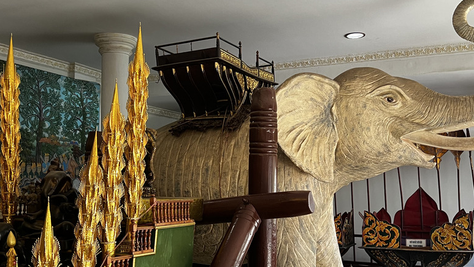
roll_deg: +0.1
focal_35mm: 44
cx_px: 243
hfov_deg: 46.4
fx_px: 553
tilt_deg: +2.8
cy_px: 166
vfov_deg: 27.0
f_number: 1.5
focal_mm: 5.7
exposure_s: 1/94
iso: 125
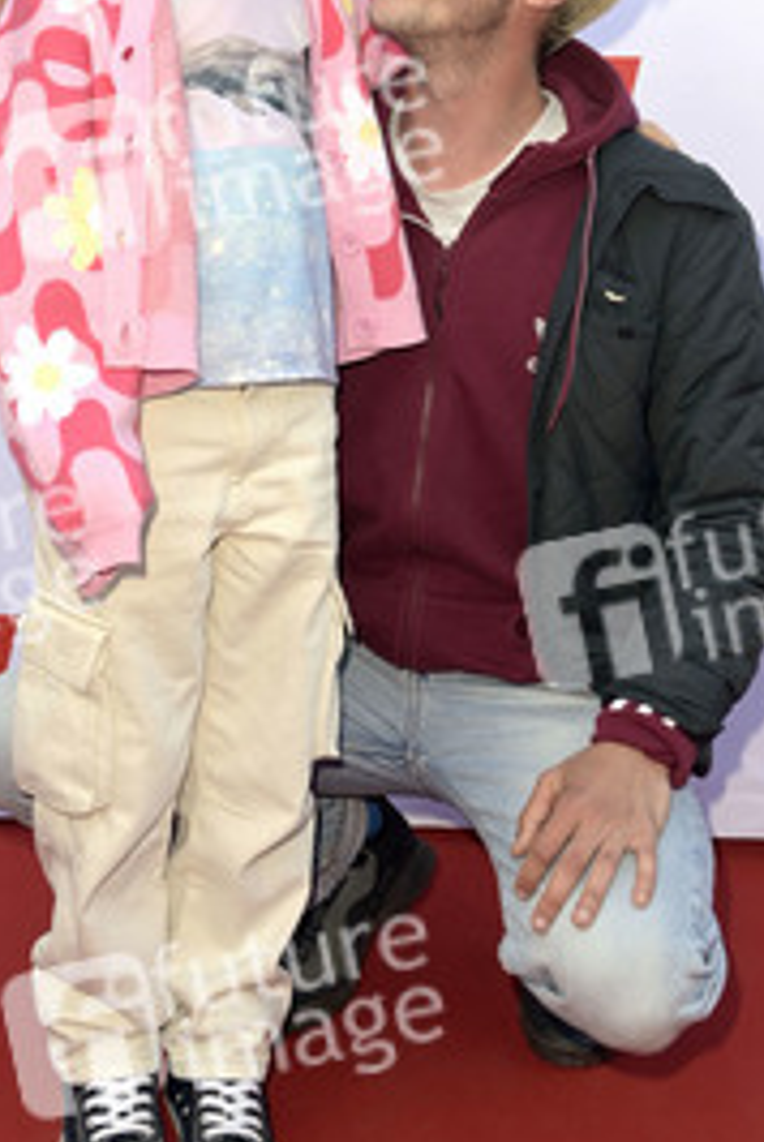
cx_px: 348
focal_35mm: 63
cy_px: 374
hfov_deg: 21.6
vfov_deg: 31.6
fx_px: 2000
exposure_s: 1/250
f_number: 5.6
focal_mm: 42
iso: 640
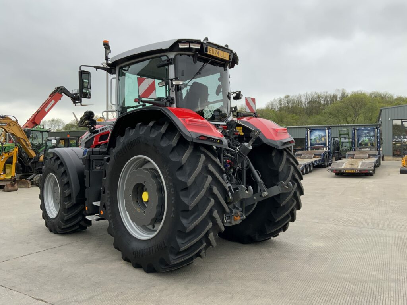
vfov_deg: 48.2
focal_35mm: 29
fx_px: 341
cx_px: 204
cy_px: 152
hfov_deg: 61.7
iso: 16
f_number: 1.8
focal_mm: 3
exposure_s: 1/216
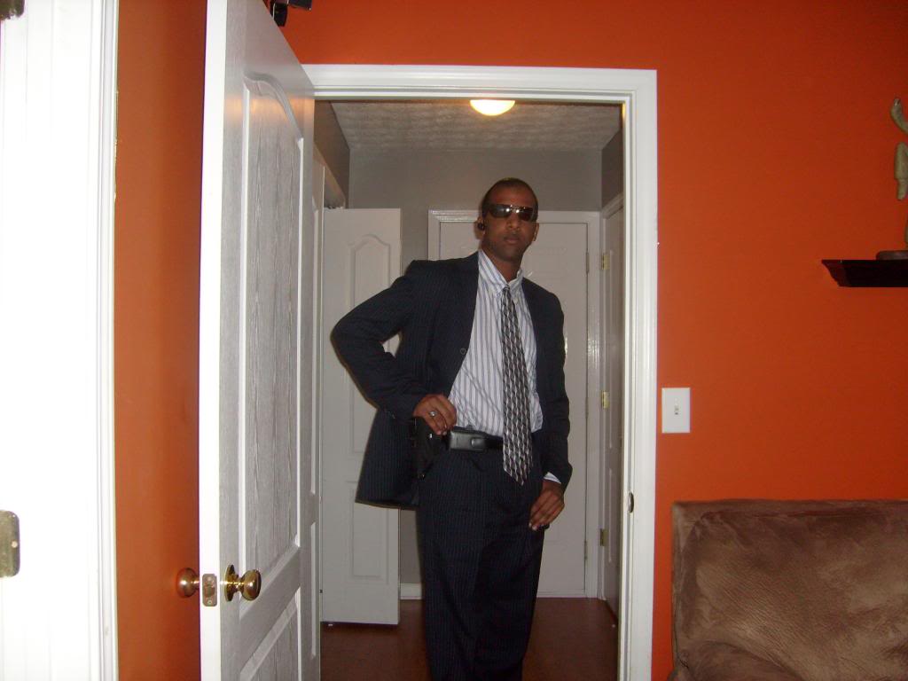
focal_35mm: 35
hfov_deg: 52.6
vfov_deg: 40.7
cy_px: 340
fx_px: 918
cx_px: 454
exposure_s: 1/45
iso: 100
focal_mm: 5.8
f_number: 2.8
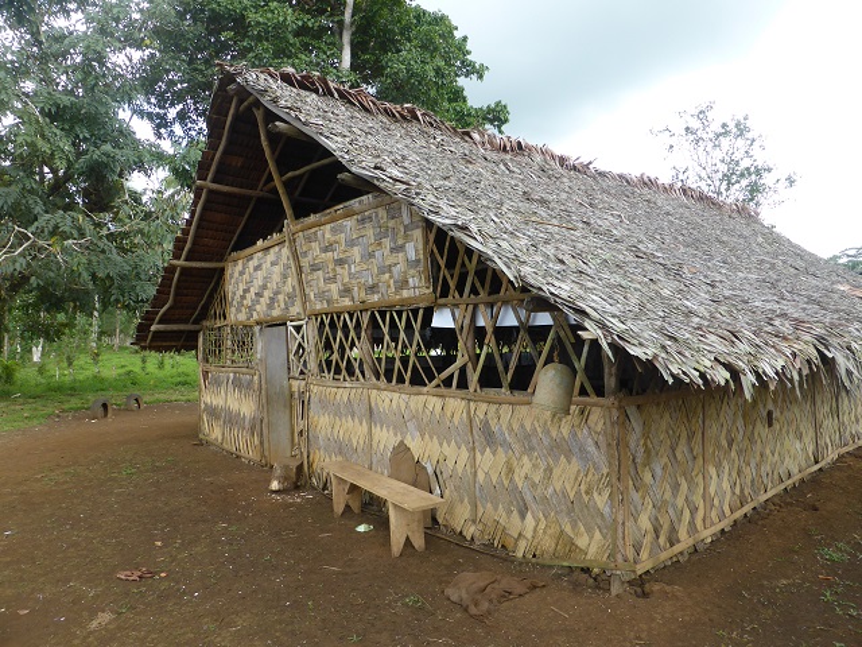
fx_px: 623
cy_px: 324
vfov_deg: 54.9
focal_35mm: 25
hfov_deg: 69.4
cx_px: 431
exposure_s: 1/200
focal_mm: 4.3
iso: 100
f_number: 3.3
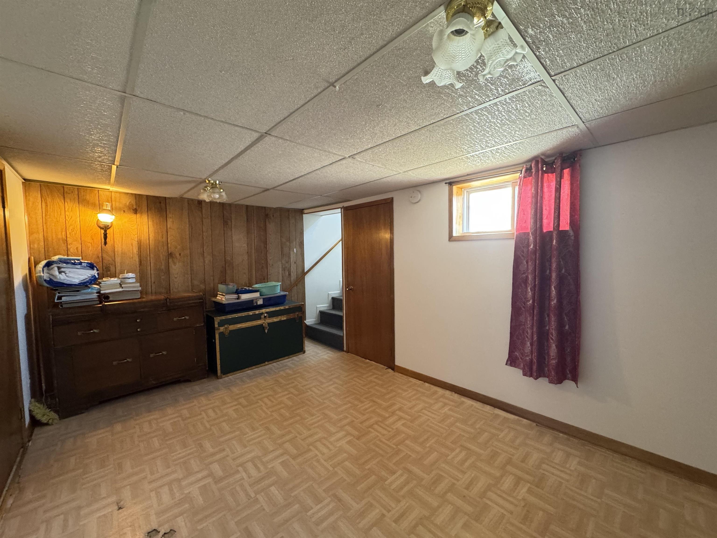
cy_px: 269
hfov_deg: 102.1
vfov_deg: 85.7
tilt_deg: -3.5
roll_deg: +1.0
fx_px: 290
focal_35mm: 14
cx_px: 358
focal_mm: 2.22
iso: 320
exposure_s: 1/60
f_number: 2.2
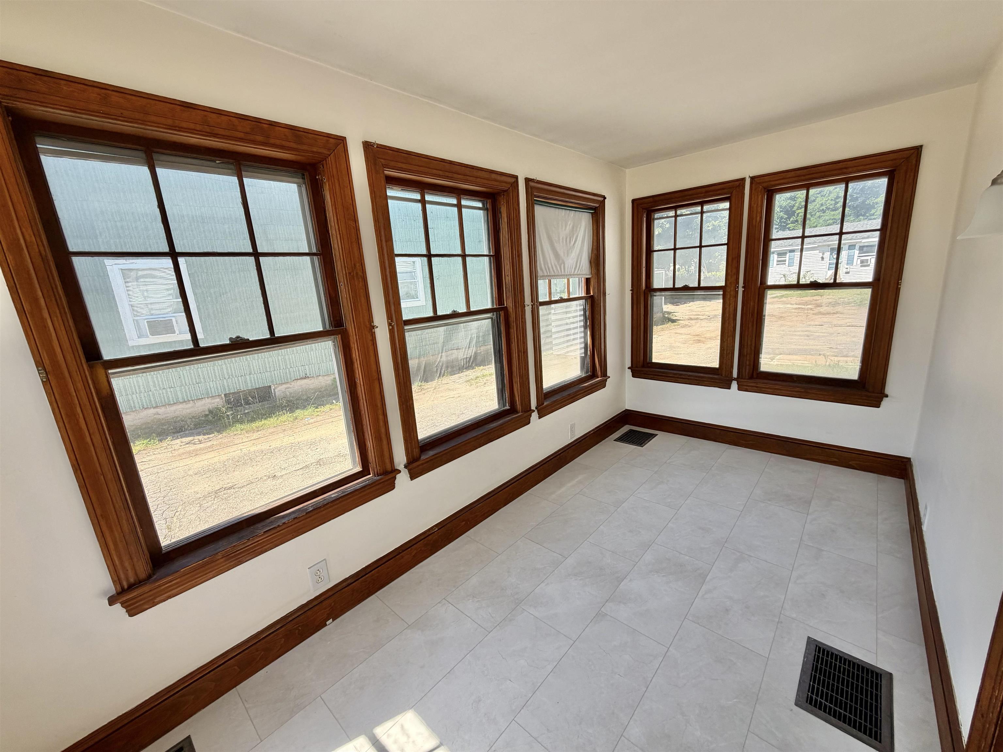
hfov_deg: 102.1
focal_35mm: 14
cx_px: 502
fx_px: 406
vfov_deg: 85.7
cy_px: 376
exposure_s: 1/313
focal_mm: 2.22
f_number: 2.2
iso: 50
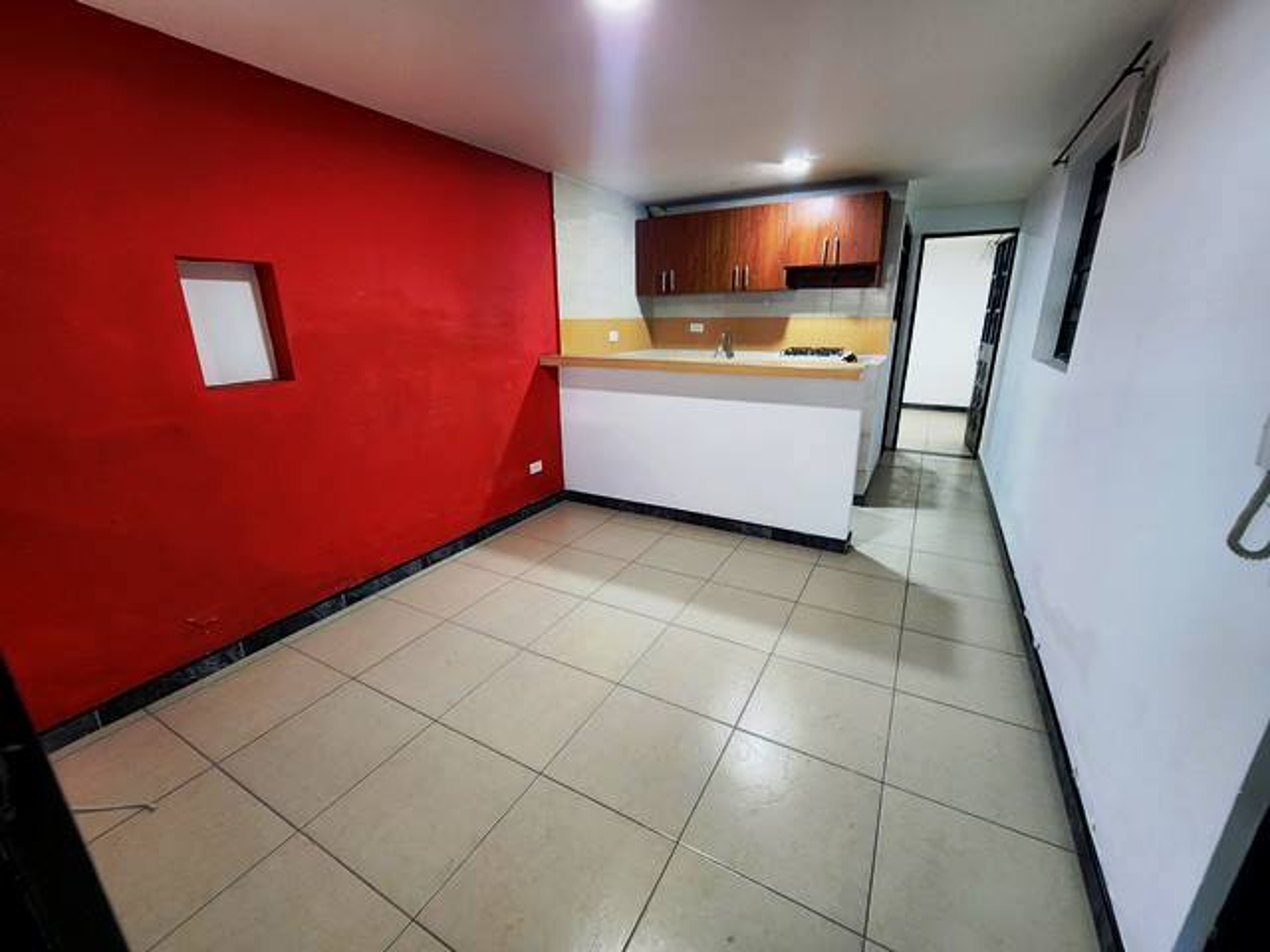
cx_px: 635
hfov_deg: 106.2
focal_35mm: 13
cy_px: 476
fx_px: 477
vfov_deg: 89.9
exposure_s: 1/30
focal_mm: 2.2
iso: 400
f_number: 2.2
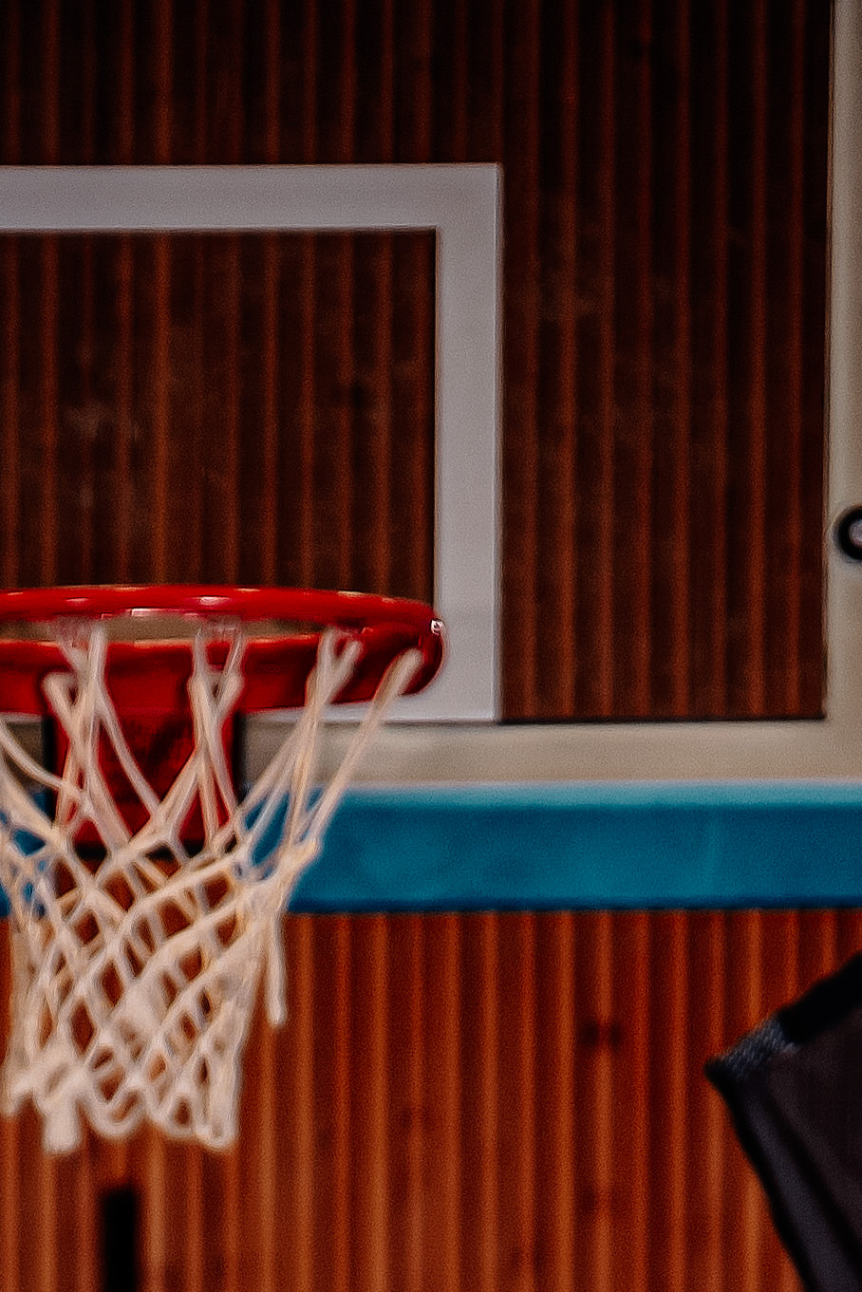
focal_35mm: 498
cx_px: 84
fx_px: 17876
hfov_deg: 2.8
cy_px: 2659
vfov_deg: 4.1
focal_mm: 113
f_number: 2.8
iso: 250
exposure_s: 1/160
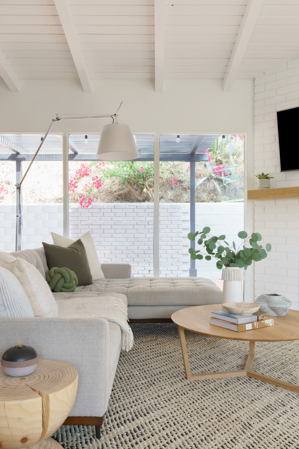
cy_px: 224
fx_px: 399
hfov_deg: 41.1
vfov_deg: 58.7
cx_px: 150
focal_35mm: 32
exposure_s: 1/5
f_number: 14
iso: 250
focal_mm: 32
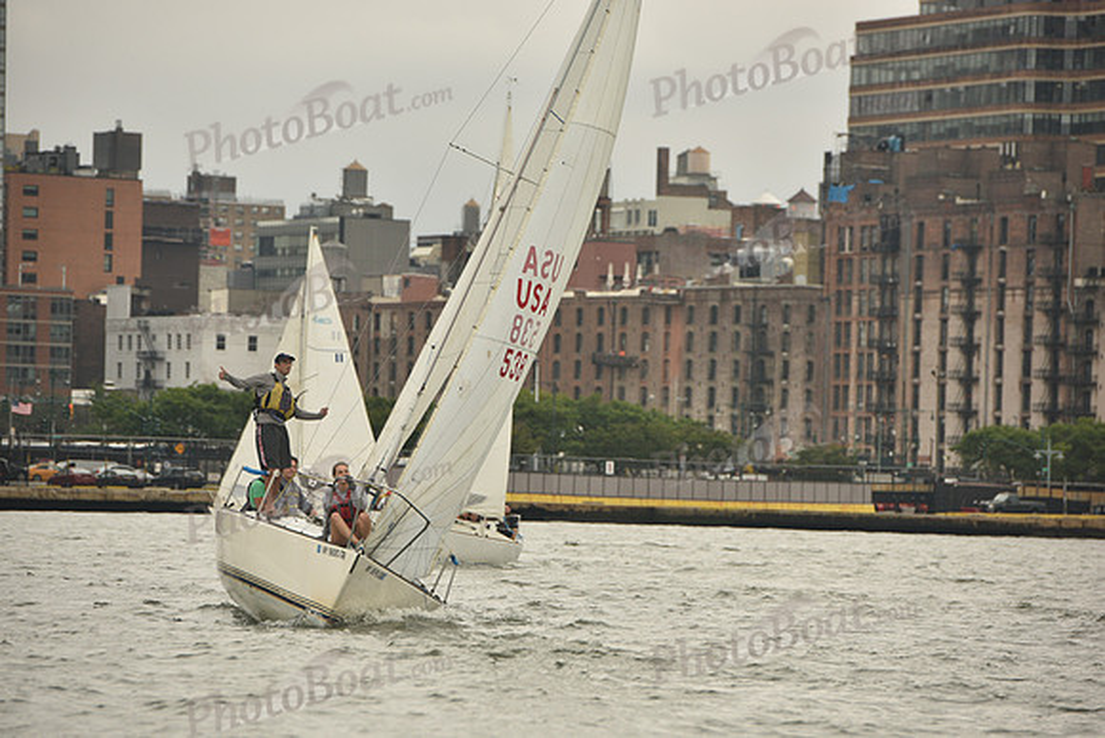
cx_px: 552
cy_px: 369
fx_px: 6140
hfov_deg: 10.3
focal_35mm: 200
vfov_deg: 6.9
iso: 320
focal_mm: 200
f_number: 6.3
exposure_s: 1/1600
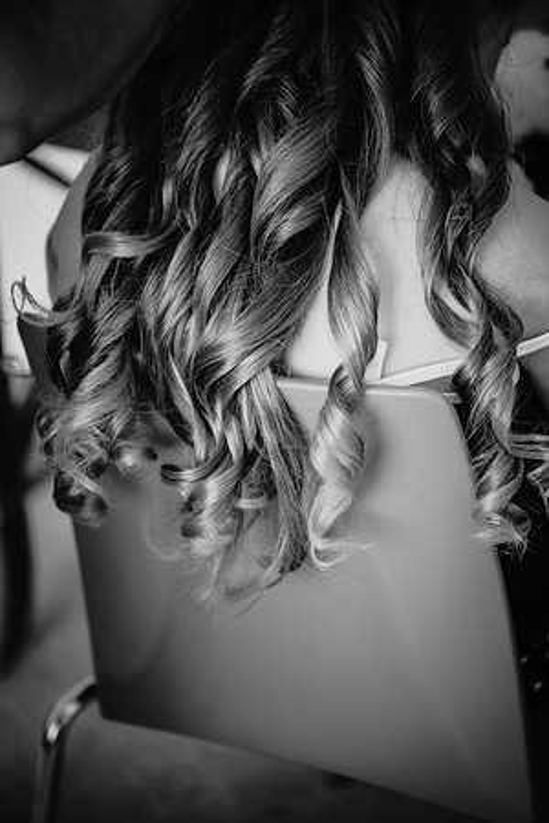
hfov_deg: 13.0
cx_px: 274
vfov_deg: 19.5
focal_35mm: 105
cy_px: 412
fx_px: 2402
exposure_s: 1/200
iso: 900
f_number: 3
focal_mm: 105
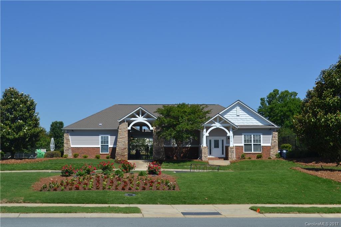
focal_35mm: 52
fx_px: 497
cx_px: 170
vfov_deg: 25.7
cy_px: 114
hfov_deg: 37.9
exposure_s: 1/320
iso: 100
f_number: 9
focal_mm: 35
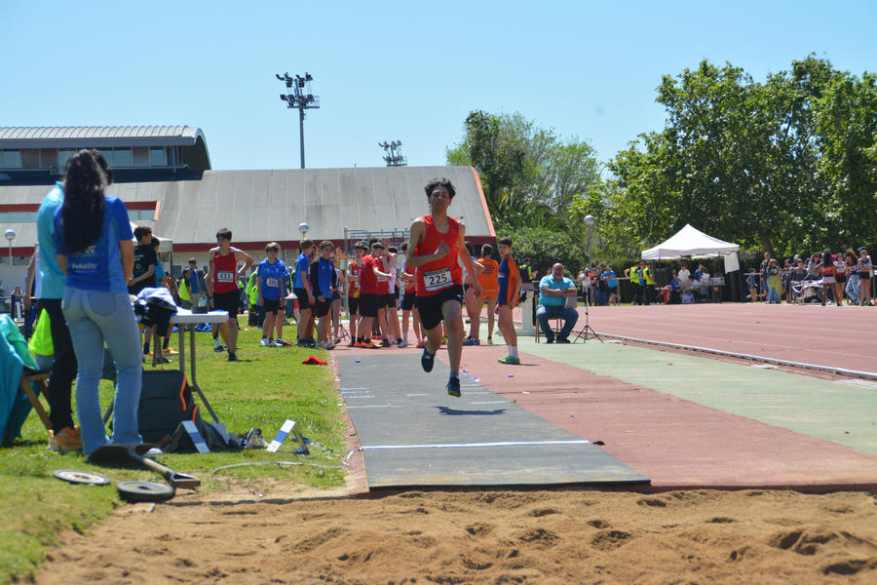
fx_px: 3142
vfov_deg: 10.6
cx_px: 438
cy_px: 292
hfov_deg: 15.9
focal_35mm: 129
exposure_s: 1/1600
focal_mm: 86
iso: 400
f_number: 7.1
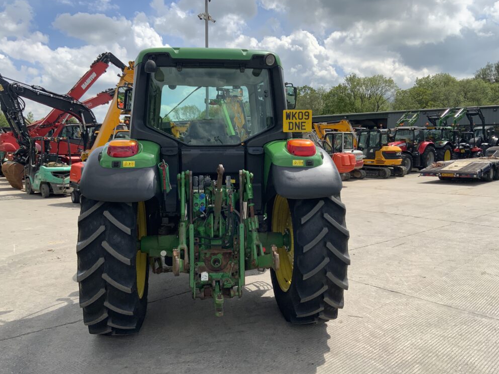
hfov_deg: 60.0
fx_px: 432
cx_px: 241
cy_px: 190
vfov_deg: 46.8
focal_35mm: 30
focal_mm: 3
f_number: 1.8
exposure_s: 1/1786
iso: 16
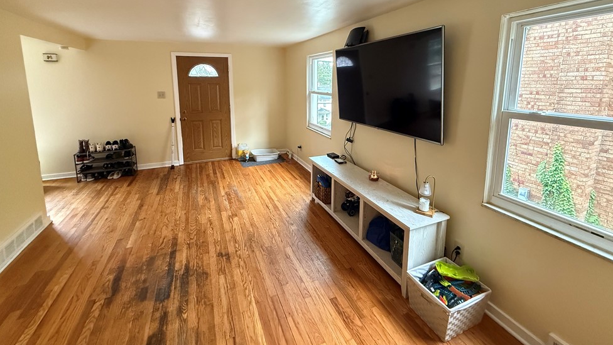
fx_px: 260
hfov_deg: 99.4
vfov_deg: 65.5
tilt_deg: -8.0
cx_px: 306
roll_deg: -0.4
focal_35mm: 16
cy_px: 118
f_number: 2.2
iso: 1000
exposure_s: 1/60
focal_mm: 2.22
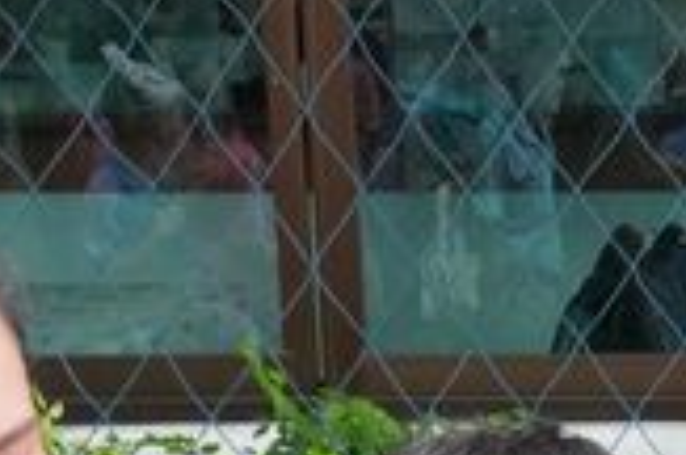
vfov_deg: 7.9
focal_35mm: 166
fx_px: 3157
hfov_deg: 11.6
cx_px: 1178
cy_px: 912
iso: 2000
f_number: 7.1
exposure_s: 1/125
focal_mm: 18
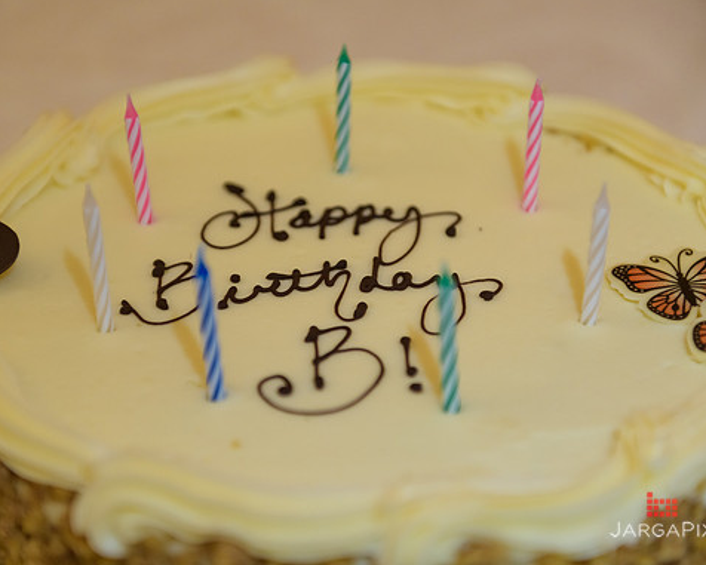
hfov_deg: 23.8
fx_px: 1672
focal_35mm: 80
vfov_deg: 19.2
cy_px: 282
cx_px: 322
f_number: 3.2
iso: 1600
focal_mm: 70
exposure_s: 1/125
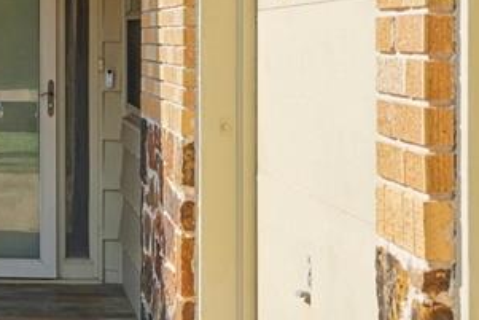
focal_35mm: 119
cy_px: 75
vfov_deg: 11.5
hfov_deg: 16.8
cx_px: -23
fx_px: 1584
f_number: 8
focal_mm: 35
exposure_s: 1/160
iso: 100
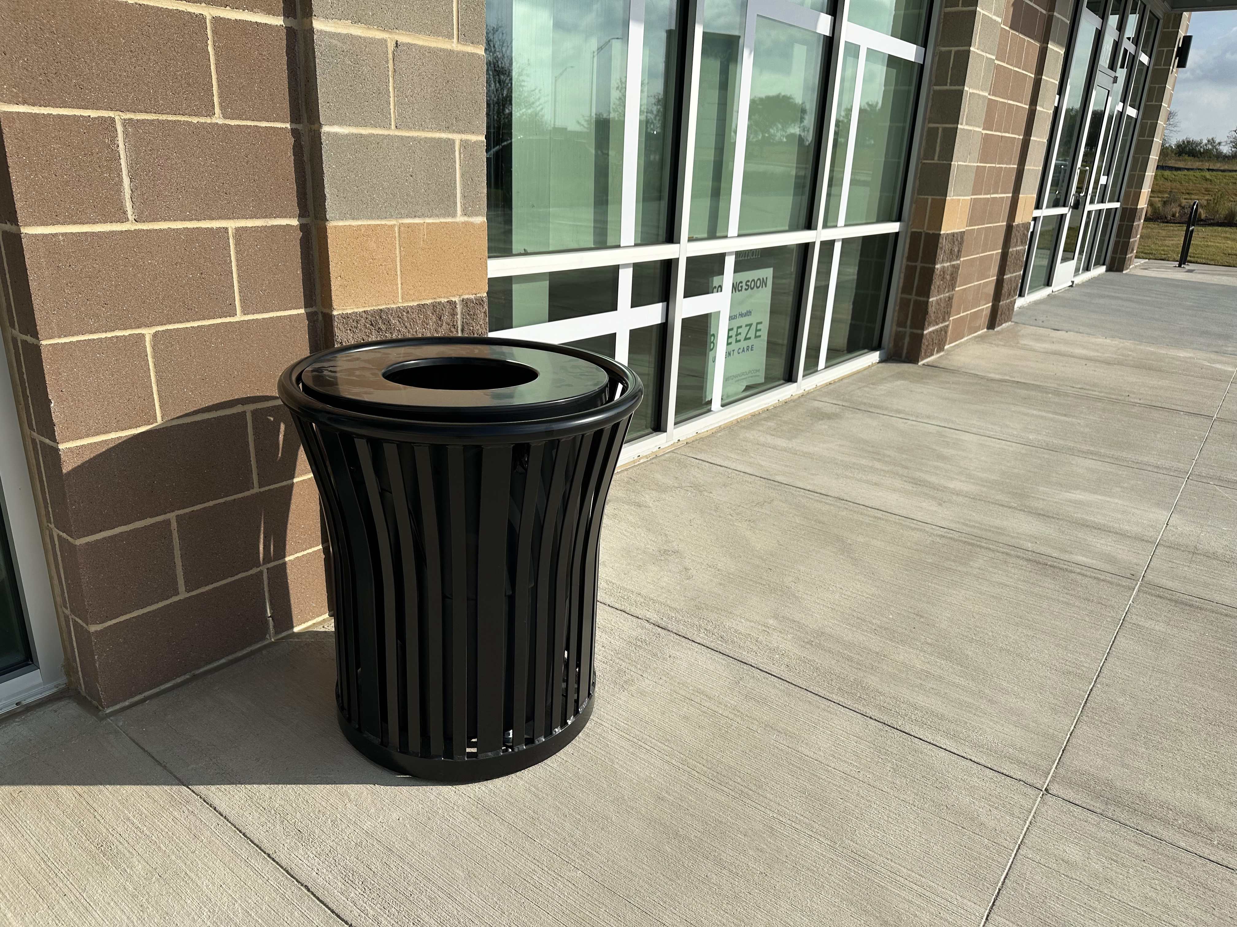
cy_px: 464
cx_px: 618
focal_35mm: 24
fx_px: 858
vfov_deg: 56.8
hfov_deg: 71.6
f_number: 1.78
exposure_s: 1/7042
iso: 80
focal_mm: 6.86
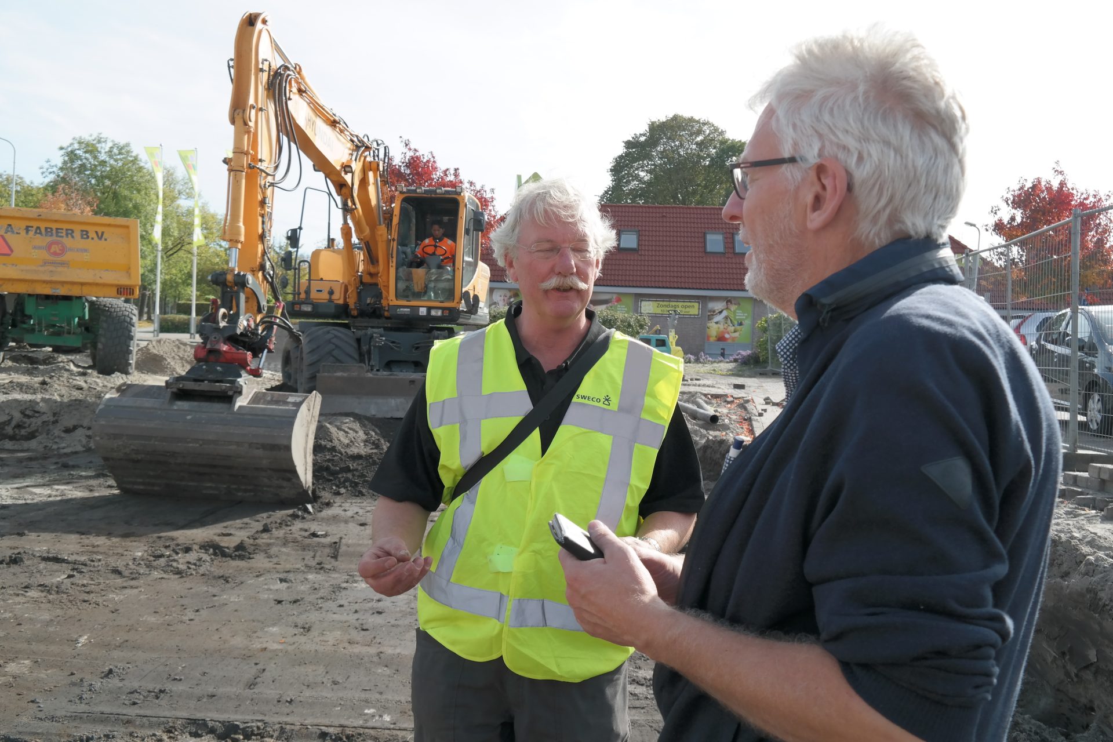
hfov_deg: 67.4
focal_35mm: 27
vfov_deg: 47.9
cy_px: 371
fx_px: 835
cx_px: 556
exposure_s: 1/250
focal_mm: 18
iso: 200
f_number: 6.3
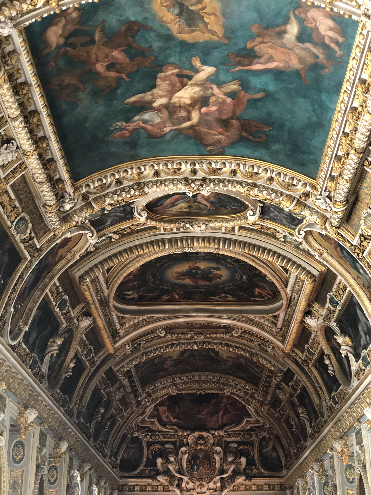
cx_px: 186
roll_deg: +0.5
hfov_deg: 28.0
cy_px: 248
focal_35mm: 52
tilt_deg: +23.9
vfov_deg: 36.8
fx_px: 743
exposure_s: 1/14
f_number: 2.4
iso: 160
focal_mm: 6
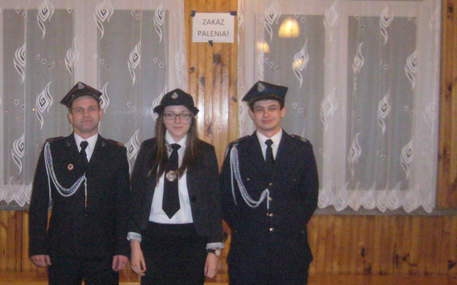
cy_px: 144
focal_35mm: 53
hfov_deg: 37.9
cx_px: 168
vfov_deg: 24.4
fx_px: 660
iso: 400
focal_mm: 5.8
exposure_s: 1/30
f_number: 2.8
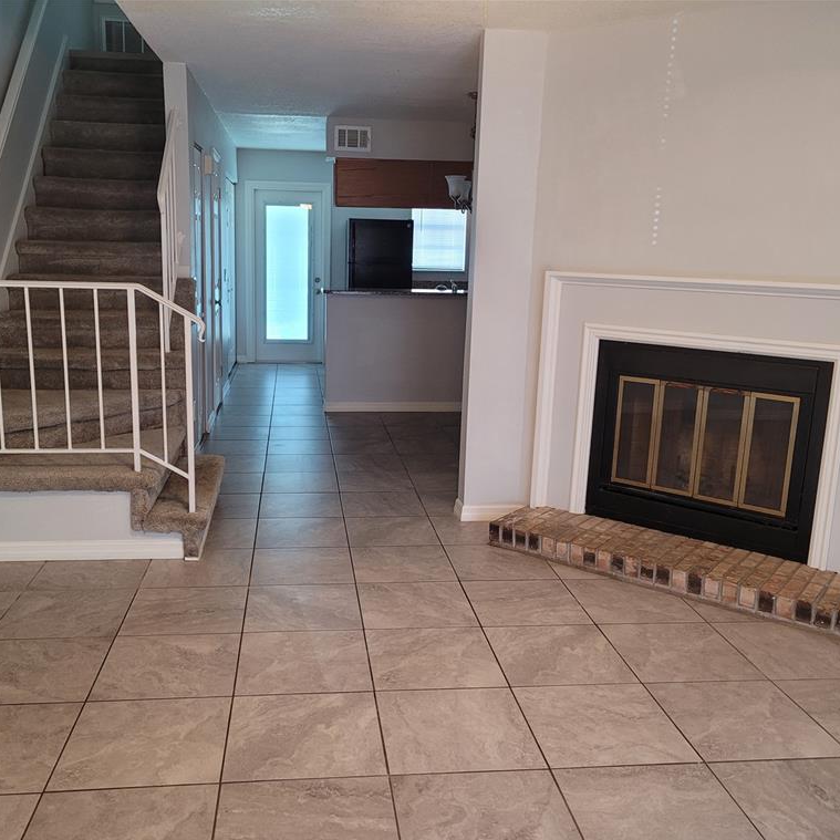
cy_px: 424
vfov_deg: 52.5
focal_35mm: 31
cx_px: 383
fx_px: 851
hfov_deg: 52.5
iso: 250
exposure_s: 1/40
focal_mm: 5.4
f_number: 1.8
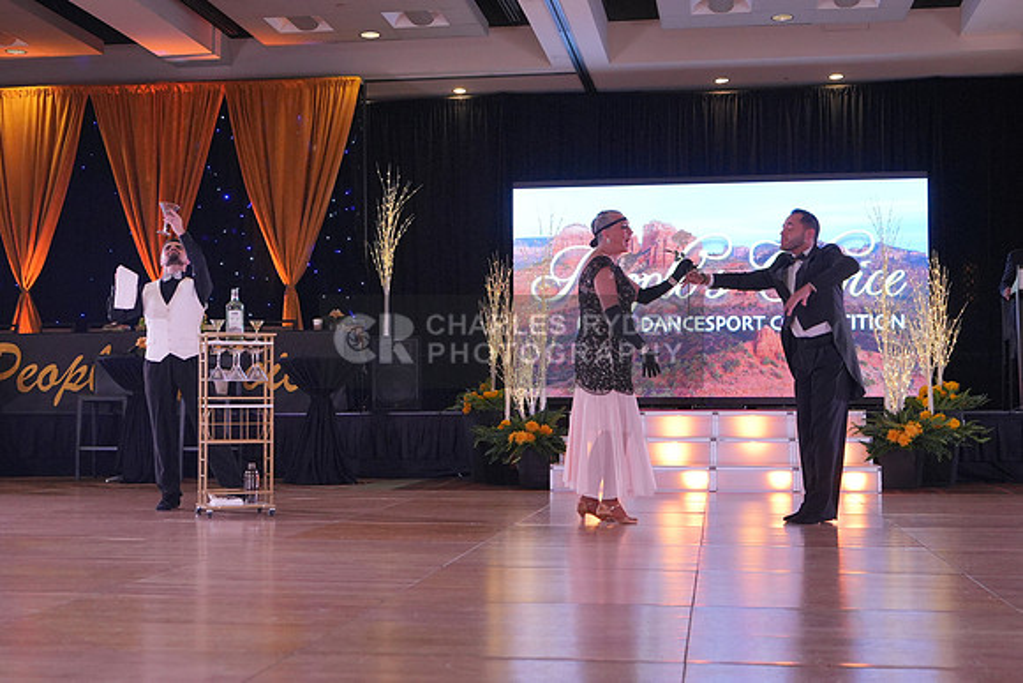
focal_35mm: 49
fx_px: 1393
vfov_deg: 27.5
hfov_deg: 40.3
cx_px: 512
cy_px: 342
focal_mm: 33
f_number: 4
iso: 1600
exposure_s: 1/400
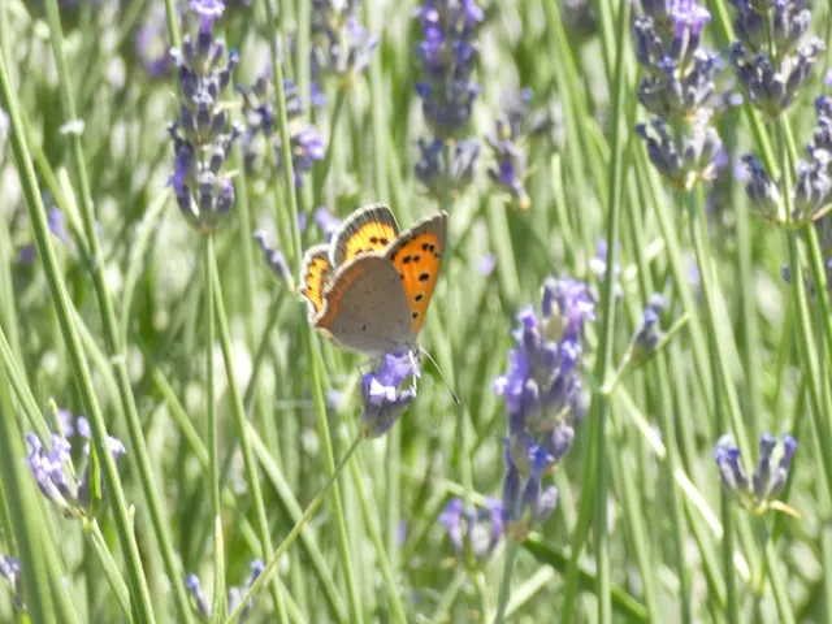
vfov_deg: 12.7
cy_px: 312
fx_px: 2812
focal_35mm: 117
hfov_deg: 16.8
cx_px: 416
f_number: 5.1
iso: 80
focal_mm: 21
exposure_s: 1/80
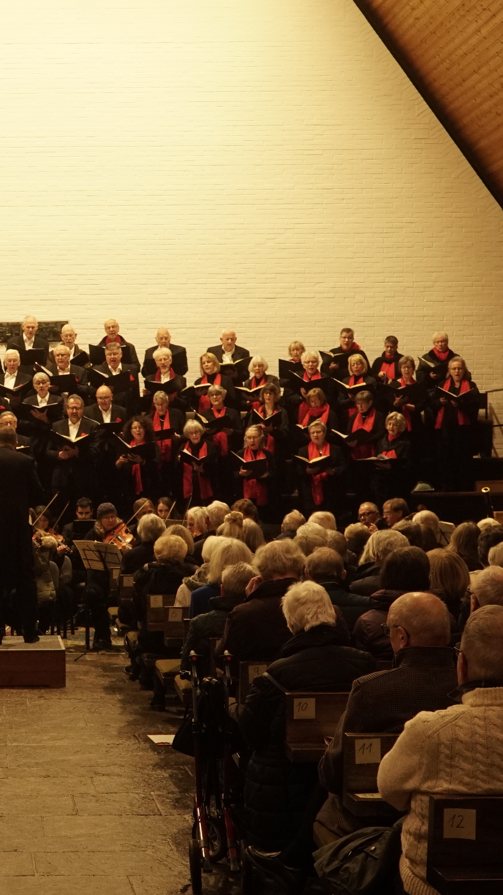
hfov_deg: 18.0
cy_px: 451
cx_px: -12
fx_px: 1541
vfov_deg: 32.4
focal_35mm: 65
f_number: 7.1
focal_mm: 41
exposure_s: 1/80
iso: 4000
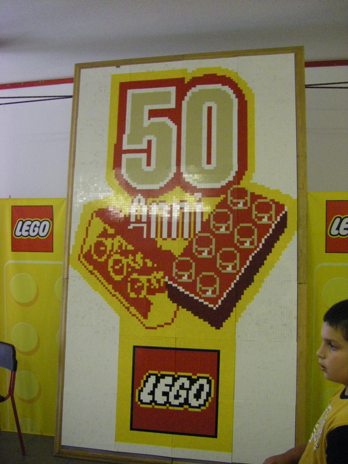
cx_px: 174
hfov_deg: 37.7
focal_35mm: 38
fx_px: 509
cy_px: 232
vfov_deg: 49.0
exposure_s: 1/40
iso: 800
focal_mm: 6.3
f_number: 3.5
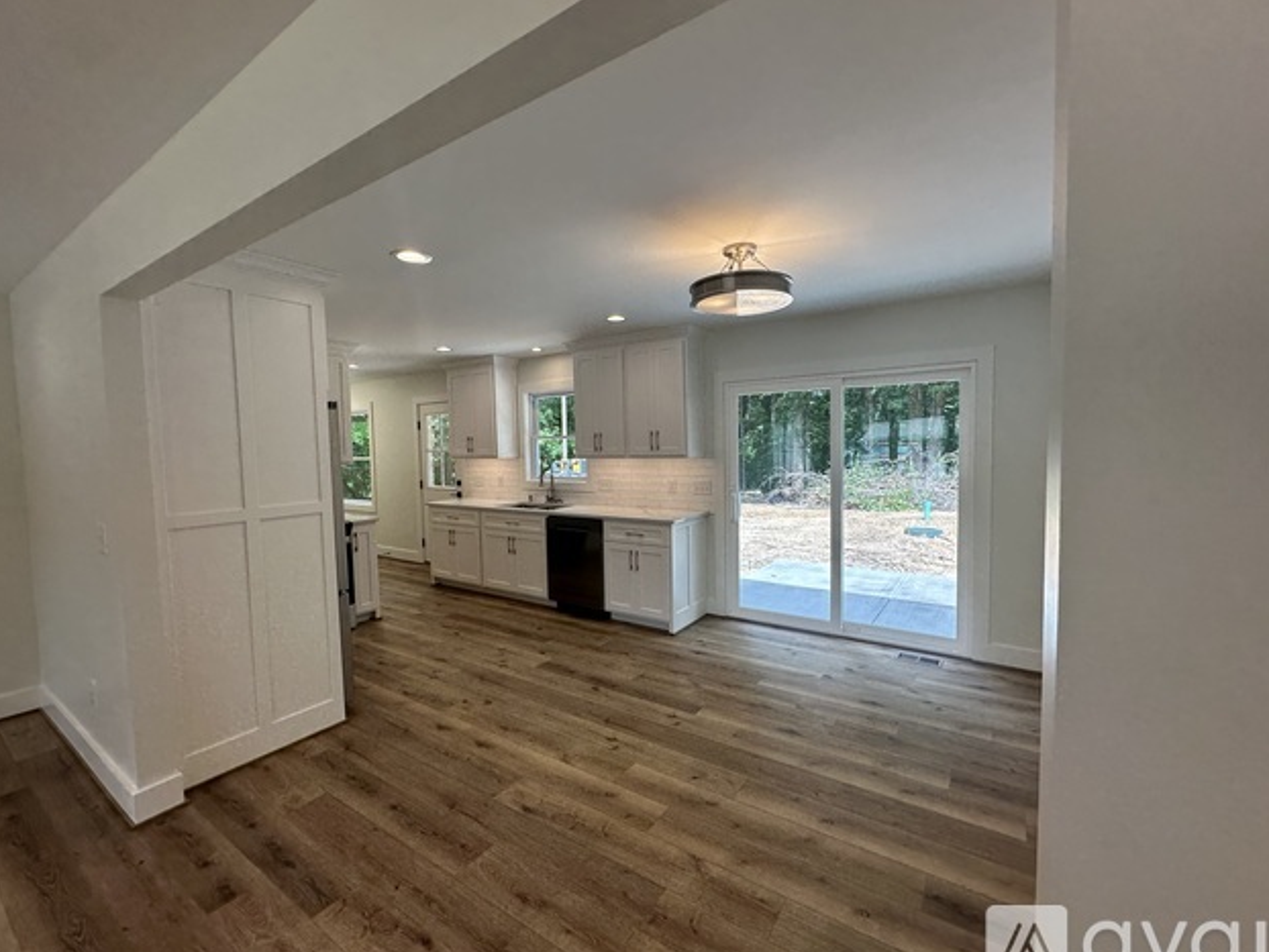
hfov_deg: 98.2
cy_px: 477
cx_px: 636
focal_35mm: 15
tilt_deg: -3.3
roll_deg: +0.8
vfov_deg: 81.8
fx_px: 550
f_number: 2.2
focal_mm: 2.22
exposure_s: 1/164
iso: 40
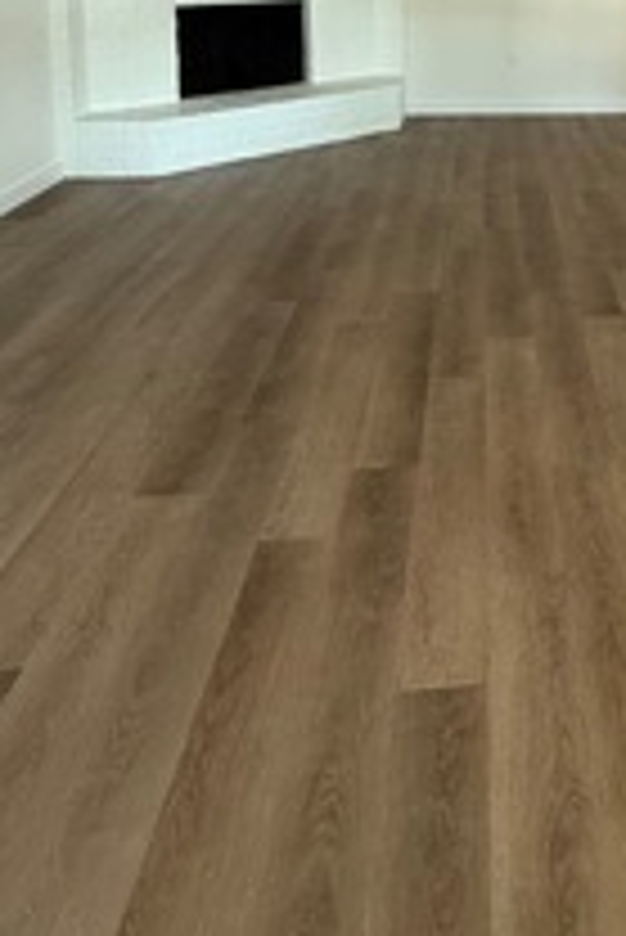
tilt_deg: -6.0
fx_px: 911
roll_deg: -1.4
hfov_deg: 34.5
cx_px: 624
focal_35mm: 35
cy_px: 58
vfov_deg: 47.6
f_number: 2.2
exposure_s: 1/60
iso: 500
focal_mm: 2.22
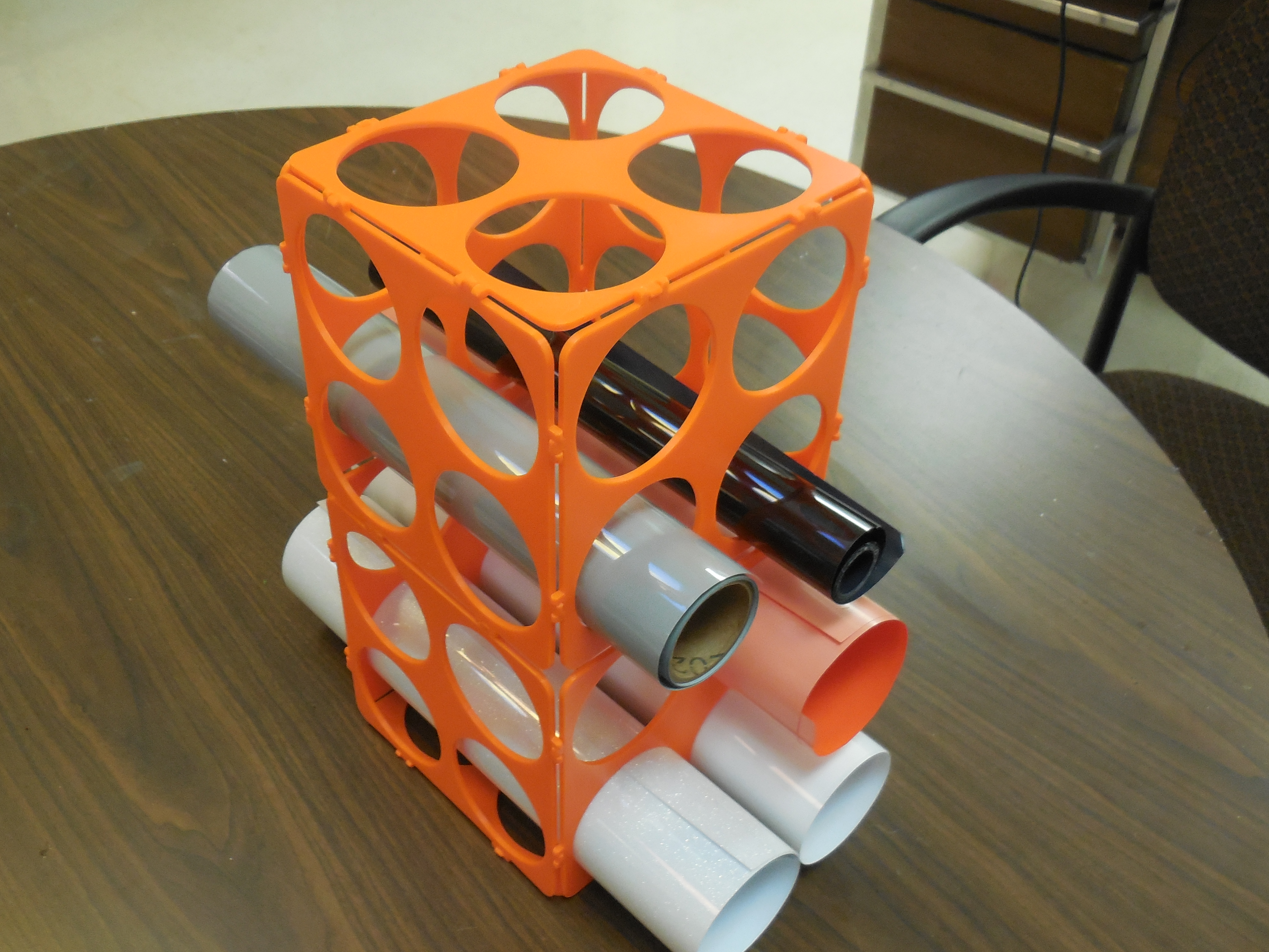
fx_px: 1393
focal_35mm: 38
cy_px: 514
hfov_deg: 48.9
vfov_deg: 37.7
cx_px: 574
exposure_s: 1/25
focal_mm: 6.1
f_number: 3.4
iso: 400
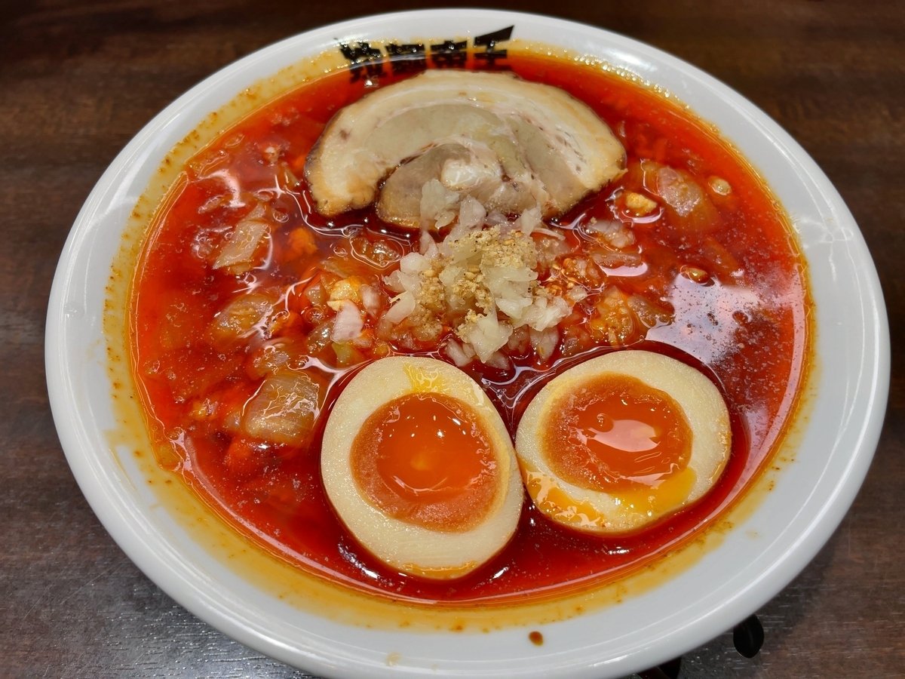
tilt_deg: -58.2
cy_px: 340
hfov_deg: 67.3
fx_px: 680
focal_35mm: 26
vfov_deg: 53.1
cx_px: 452
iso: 32
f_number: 1.6
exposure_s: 1/100
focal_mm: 4.2
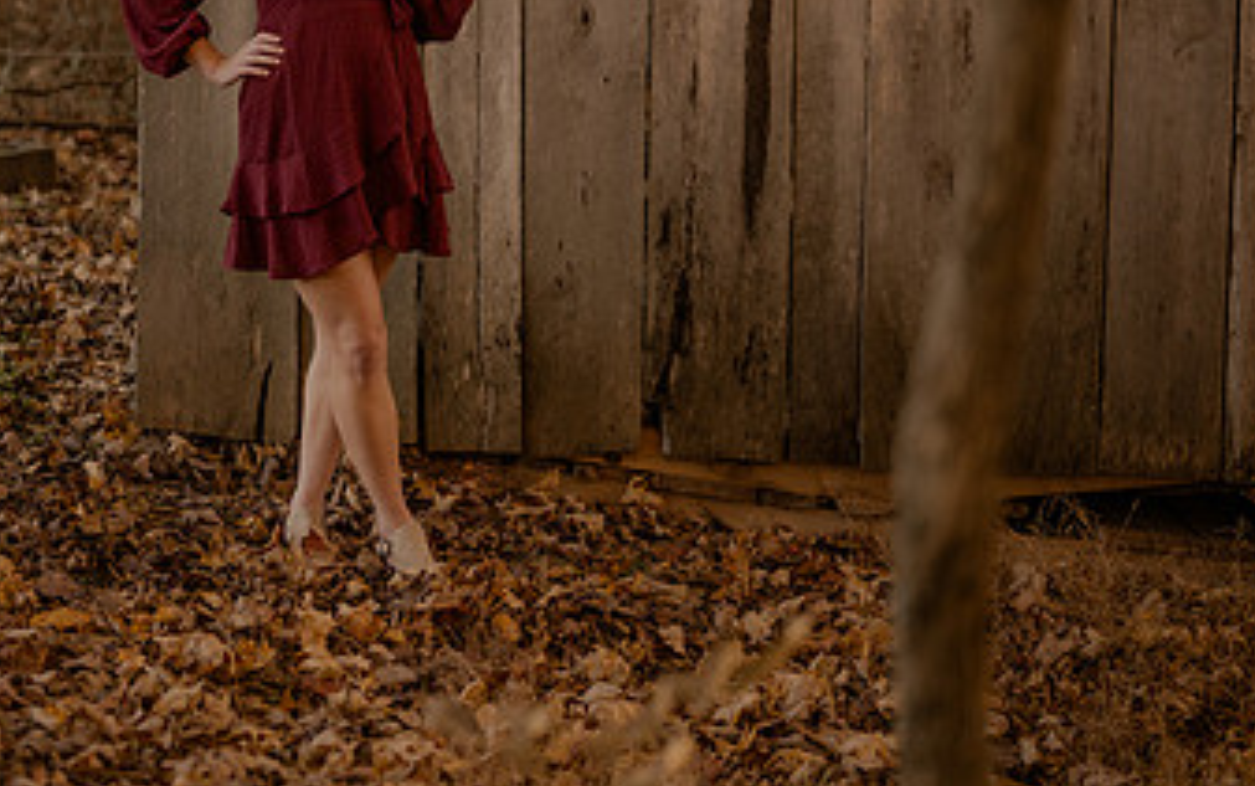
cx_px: 335
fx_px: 3217
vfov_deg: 13.8
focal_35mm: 94
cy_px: 147
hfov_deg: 21.9
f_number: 1.8
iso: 250
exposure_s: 1/500
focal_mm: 50
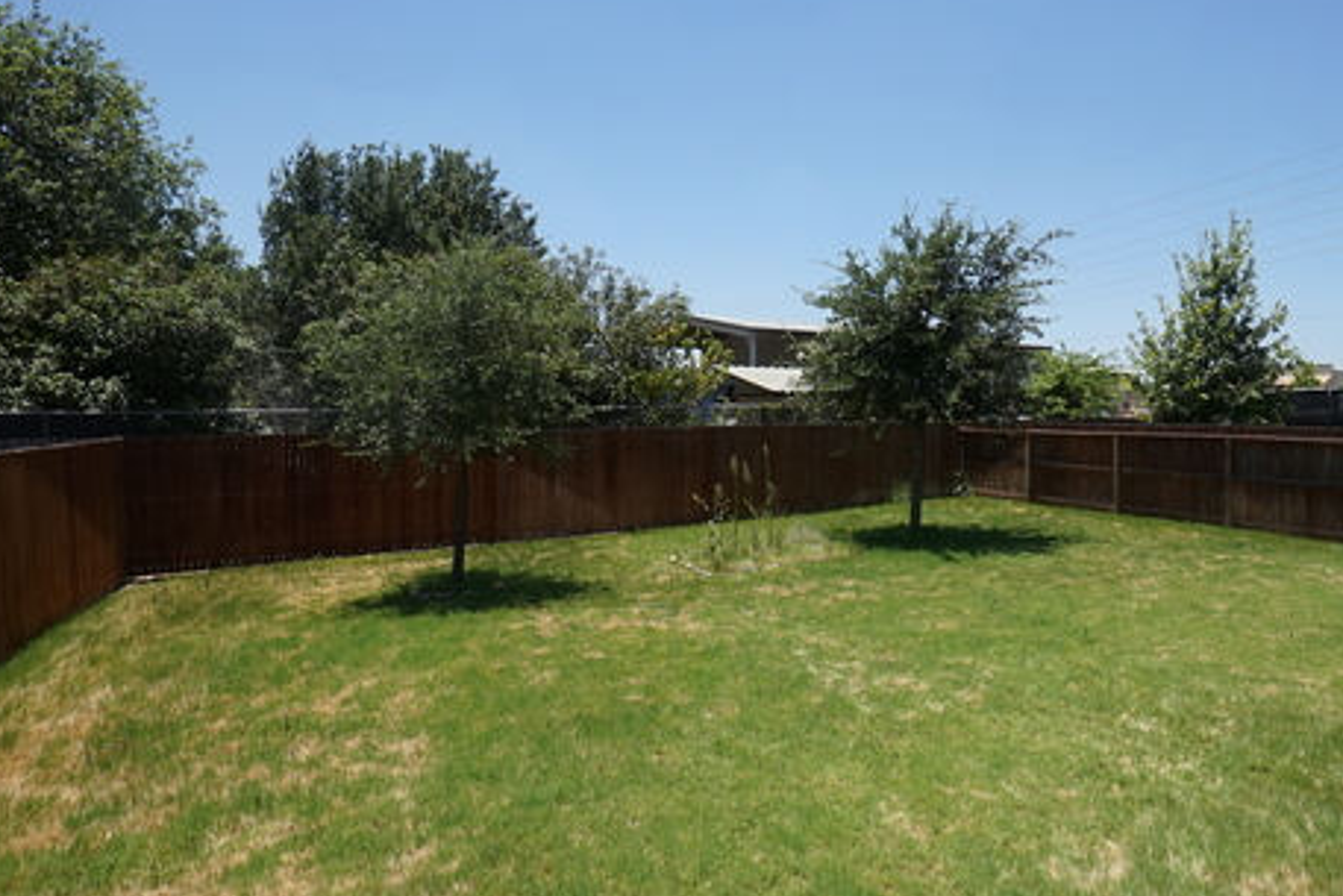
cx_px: 829
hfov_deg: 79.9
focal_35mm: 21
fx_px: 784
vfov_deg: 59.5
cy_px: 442
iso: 100
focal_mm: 10
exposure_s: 1/125
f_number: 11
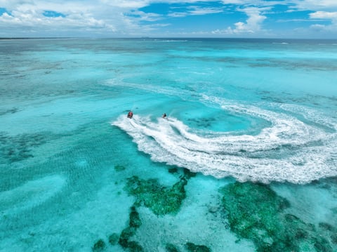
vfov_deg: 56.7
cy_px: 126
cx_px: 168
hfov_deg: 71.7
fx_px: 233
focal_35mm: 24
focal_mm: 12.29
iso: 100
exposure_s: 1/800
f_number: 4
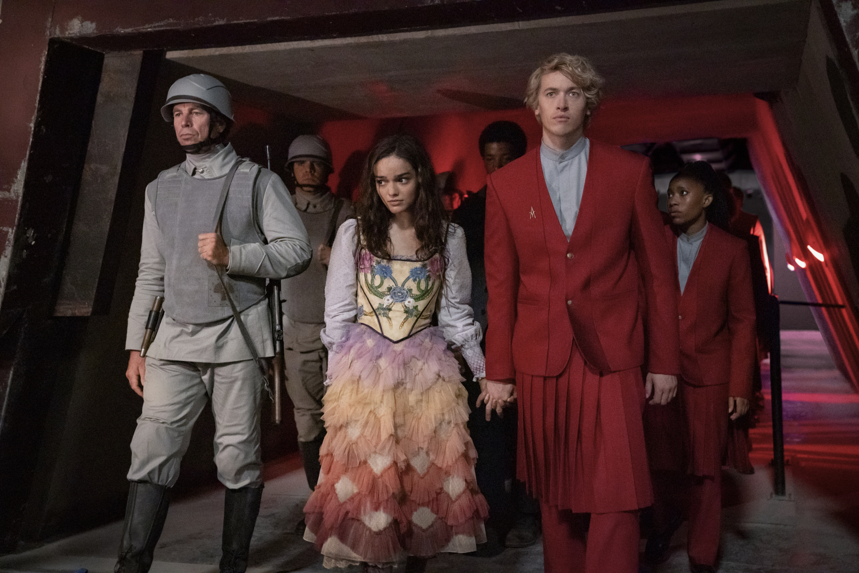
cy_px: 286
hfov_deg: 44.5
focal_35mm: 44
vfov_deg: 30.5
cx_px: 430
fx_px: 1050
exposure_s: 1/160
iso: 5000
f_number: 3.2
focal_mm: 44
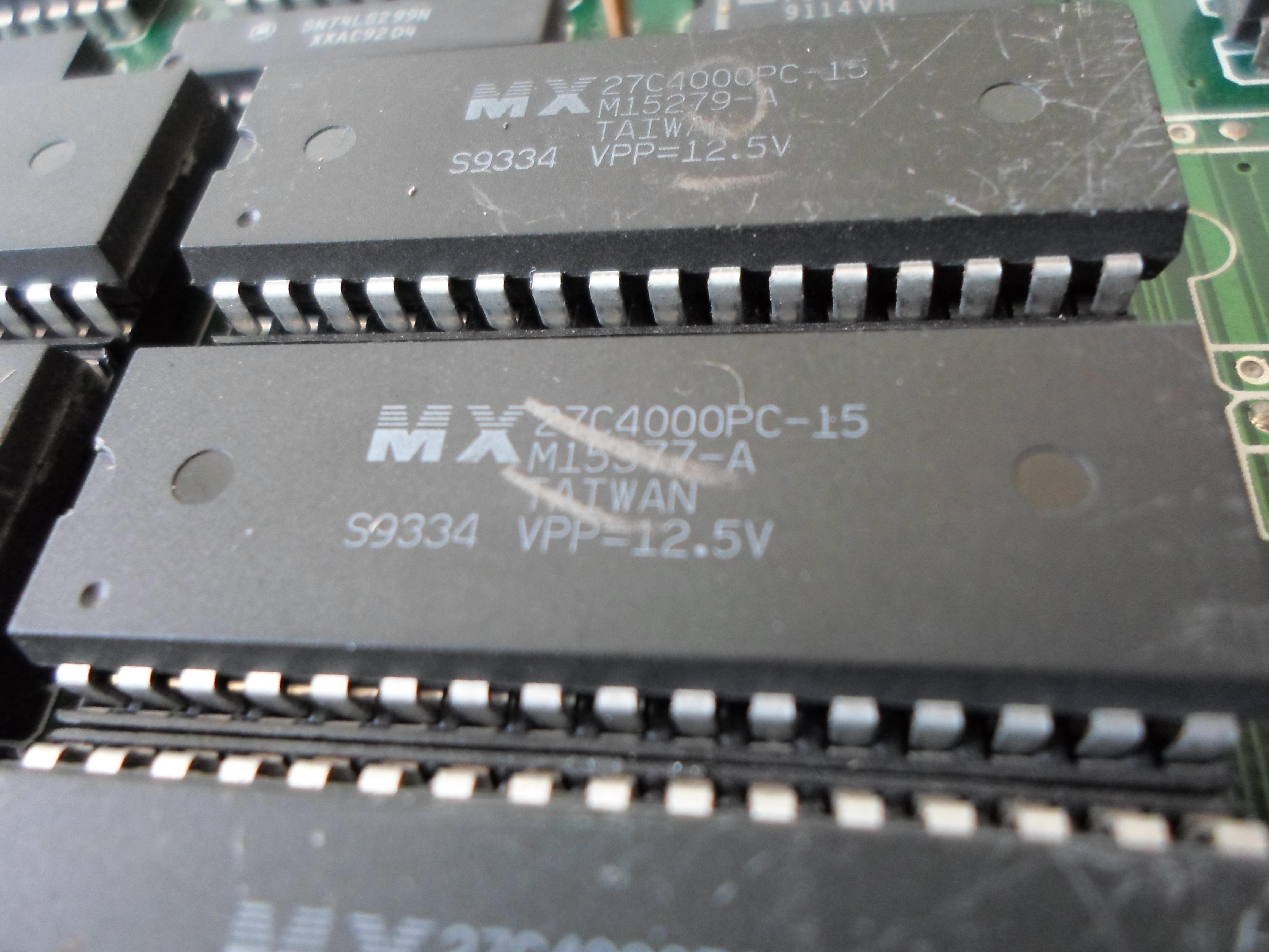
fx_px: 916
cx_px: 634
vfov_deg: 54.9
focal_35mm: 25
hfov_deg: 69.4
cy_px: 476
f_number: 2.5
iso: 320
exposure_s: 1/30
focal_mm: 4.5
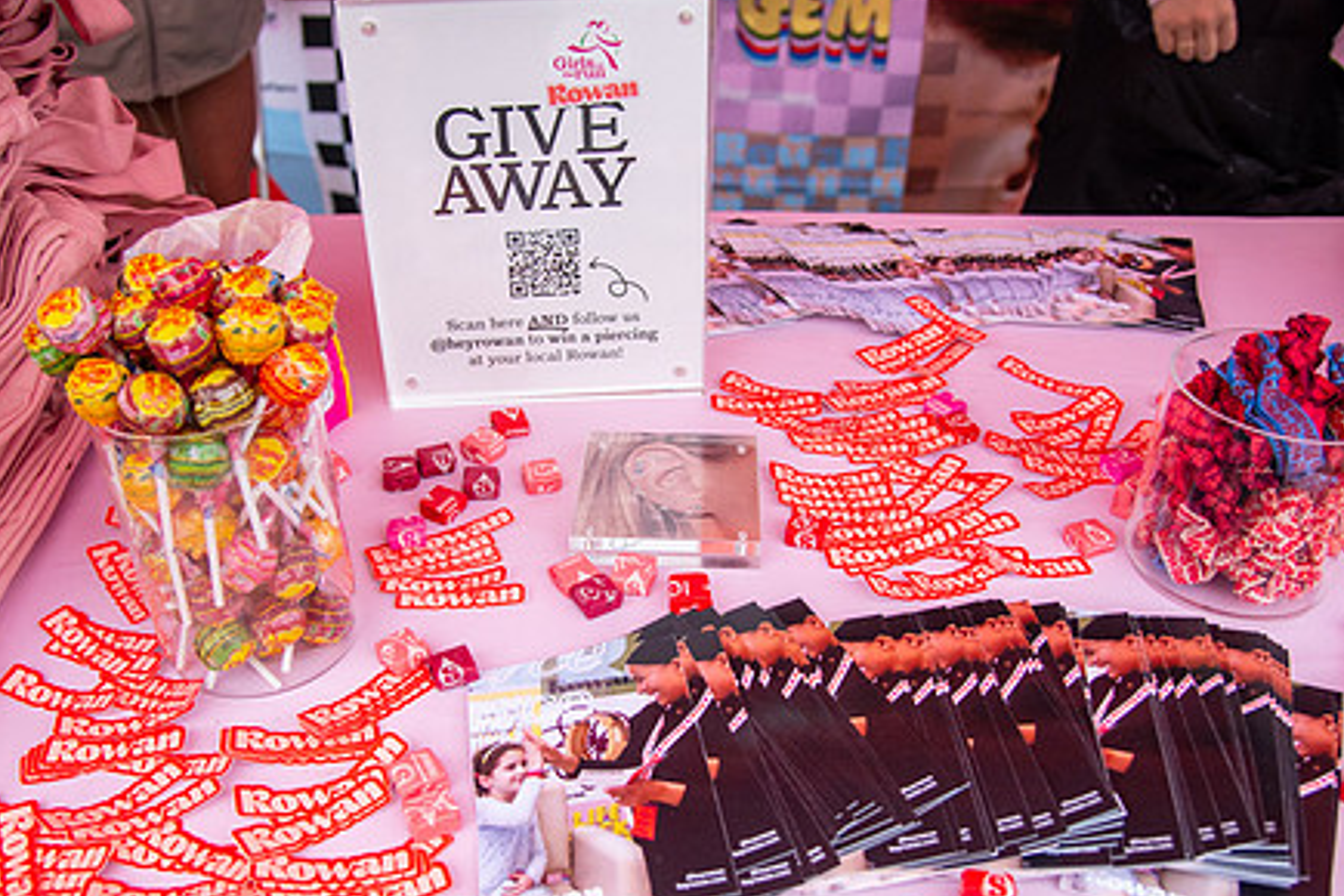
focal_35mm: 32
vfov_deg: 41.0
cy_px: 522
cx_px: 633
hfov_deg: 58.7
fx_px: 1195
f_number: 4
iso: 2000
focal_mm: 24
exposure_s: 1/640
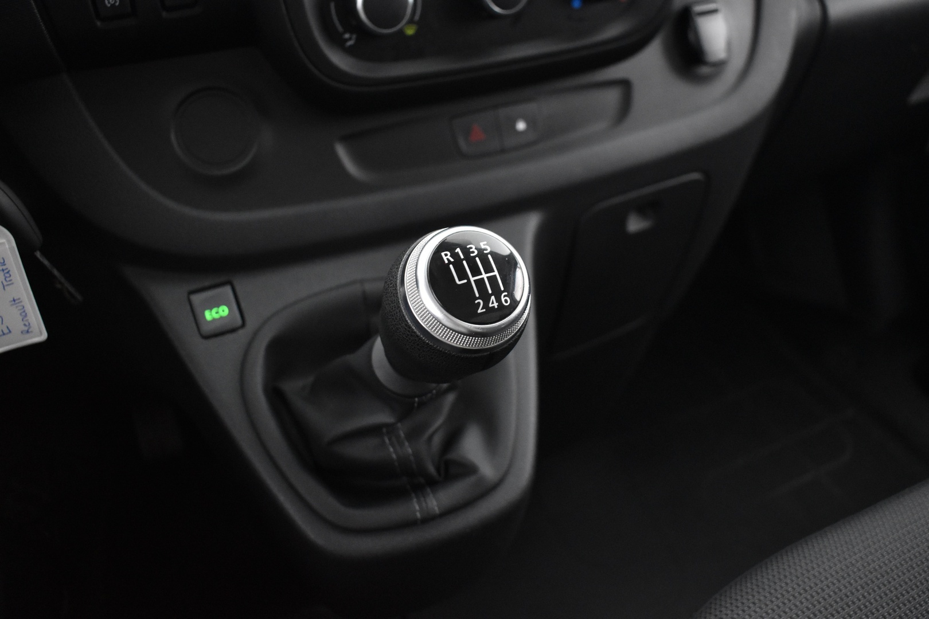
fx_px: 852
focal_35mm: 33
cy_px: 310
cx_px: 464
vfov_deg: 40.0
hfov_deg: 57.2
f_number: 3.8
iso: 3200
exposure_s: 1/20
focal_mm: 22
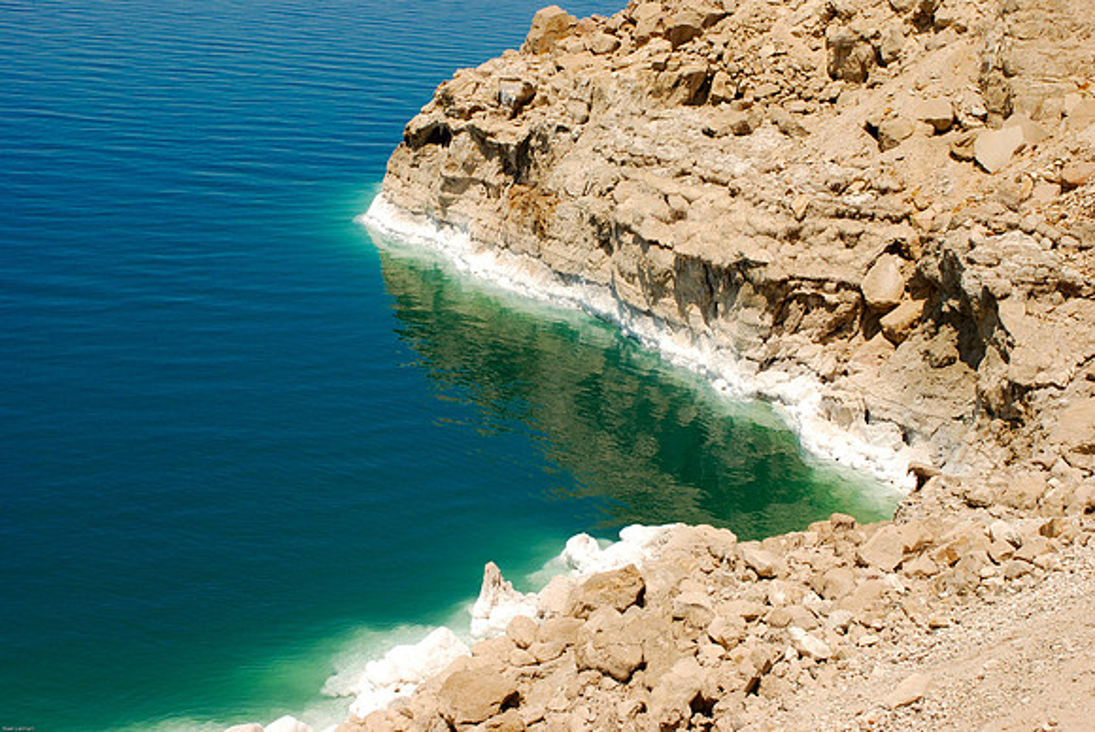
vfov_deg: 25.1
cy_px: 366
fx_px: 1644
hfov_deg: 36.8
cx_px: 548
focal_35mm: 54
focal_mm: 36
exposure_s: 1/200
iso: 100
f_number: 7.1
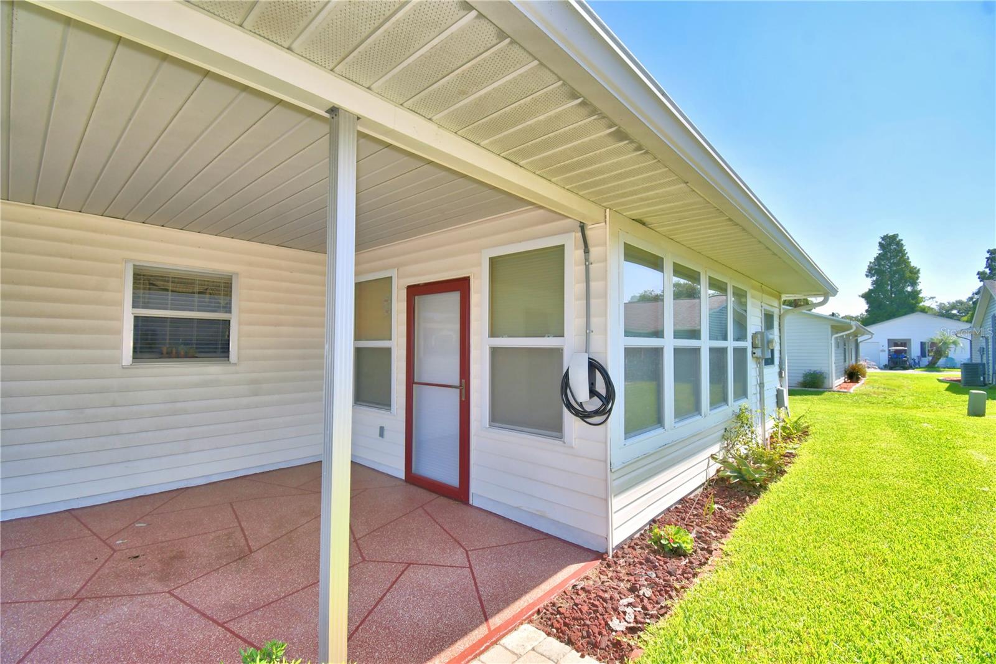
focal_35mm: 15
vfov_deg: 77.3
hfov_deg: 100.4
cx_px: 498
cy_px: 332
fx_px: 415
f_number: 7.1
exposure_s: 1/250
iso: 100
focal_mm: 10
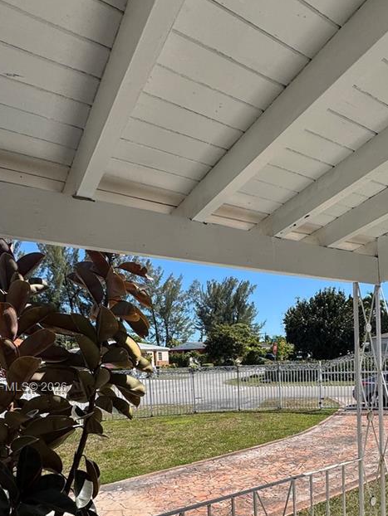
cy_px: 388
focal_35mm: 27
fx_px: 403
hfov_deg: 49.5
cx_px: 287
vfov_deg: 61.6
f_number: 2.2
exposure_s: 1/2415
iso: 50
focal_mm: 2.22
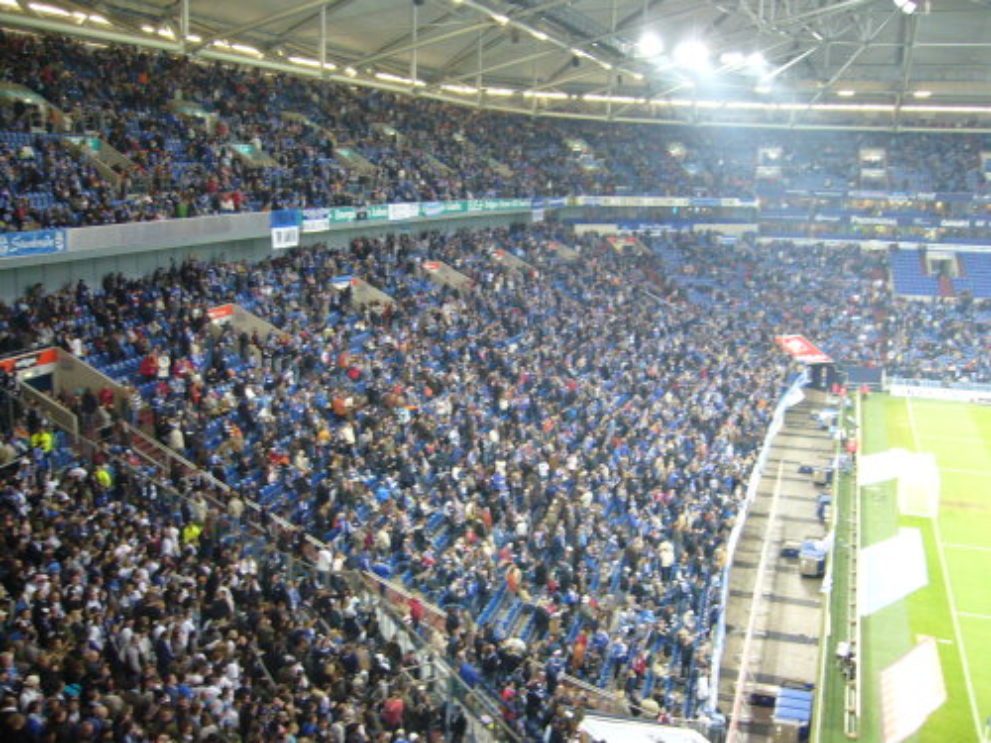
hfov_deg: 52.6
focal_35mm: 35
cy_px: 372
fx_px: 1002
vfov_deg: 40.7
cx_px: 496
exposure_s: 1/15
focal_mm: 5.8
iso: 200
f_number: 2.8
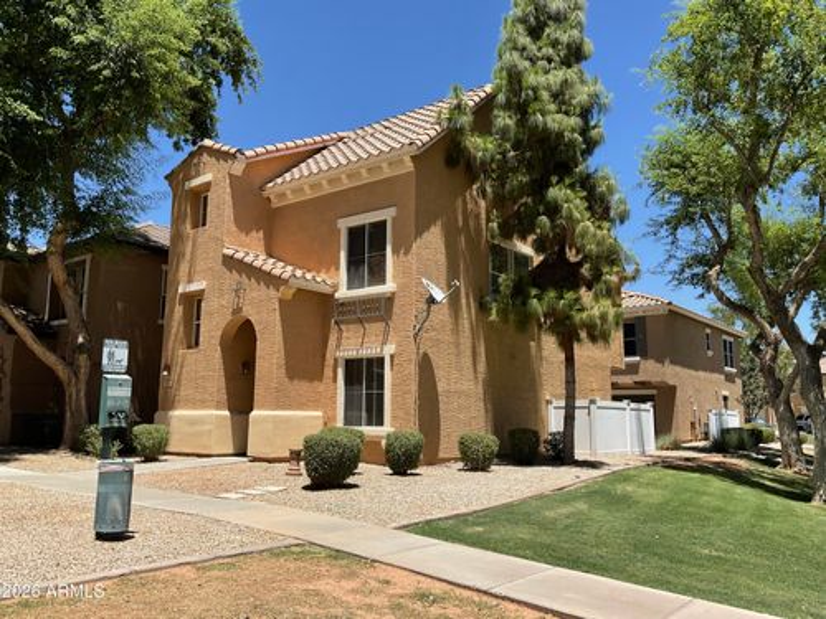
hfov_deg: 61.7
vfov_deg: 48.2
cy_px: 310
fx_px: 692
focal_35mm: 29
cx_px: 413
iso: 16
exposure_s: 1/1534
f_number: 1.8
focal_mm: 3
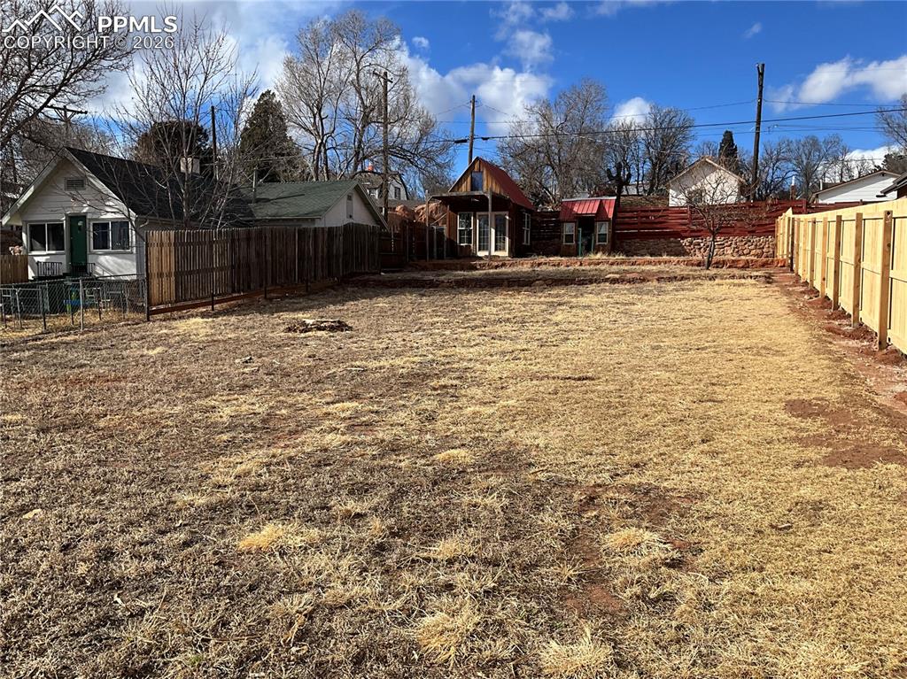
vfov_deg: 48.2
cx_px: 454
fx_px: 759
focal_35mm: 29
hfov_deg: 61.7
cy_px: 340
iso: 25
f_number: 1.8
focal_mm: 3
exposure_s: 1/1848
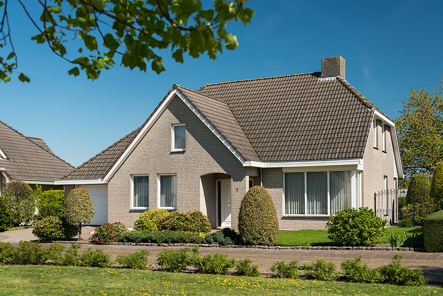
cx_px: 222
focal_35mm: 42
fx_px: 517
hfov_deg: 46.4
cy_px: 148
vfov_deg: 31.9
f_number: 4
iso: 100
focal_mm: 42
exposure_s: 1/500
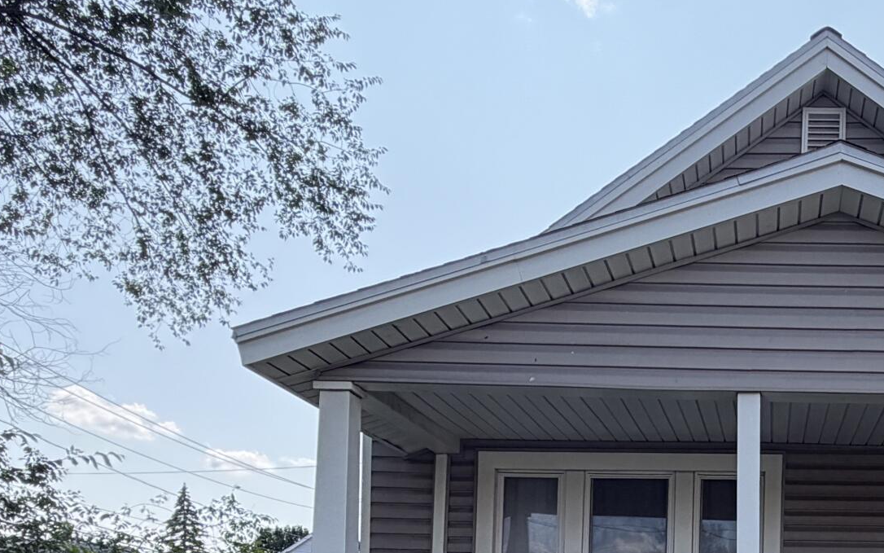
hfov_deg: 45.1
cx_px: 743
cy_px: 661
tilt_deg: +0.8
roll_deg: -1.6
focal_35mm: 41
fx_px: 988
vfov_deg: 27.5
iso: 32
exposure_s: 1/770
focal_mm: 2.22
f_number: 2.2
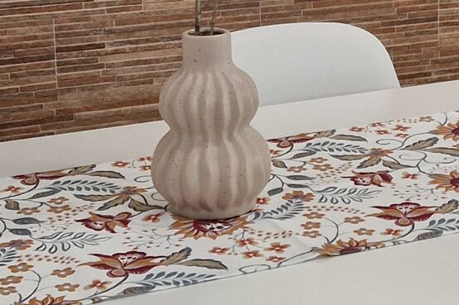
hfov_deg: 16.4
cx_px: 524
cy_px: 33
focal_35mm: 121
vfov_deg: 11.3
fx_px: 1542
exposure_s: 1/100
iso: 160
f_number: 1.8
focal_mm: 5.4
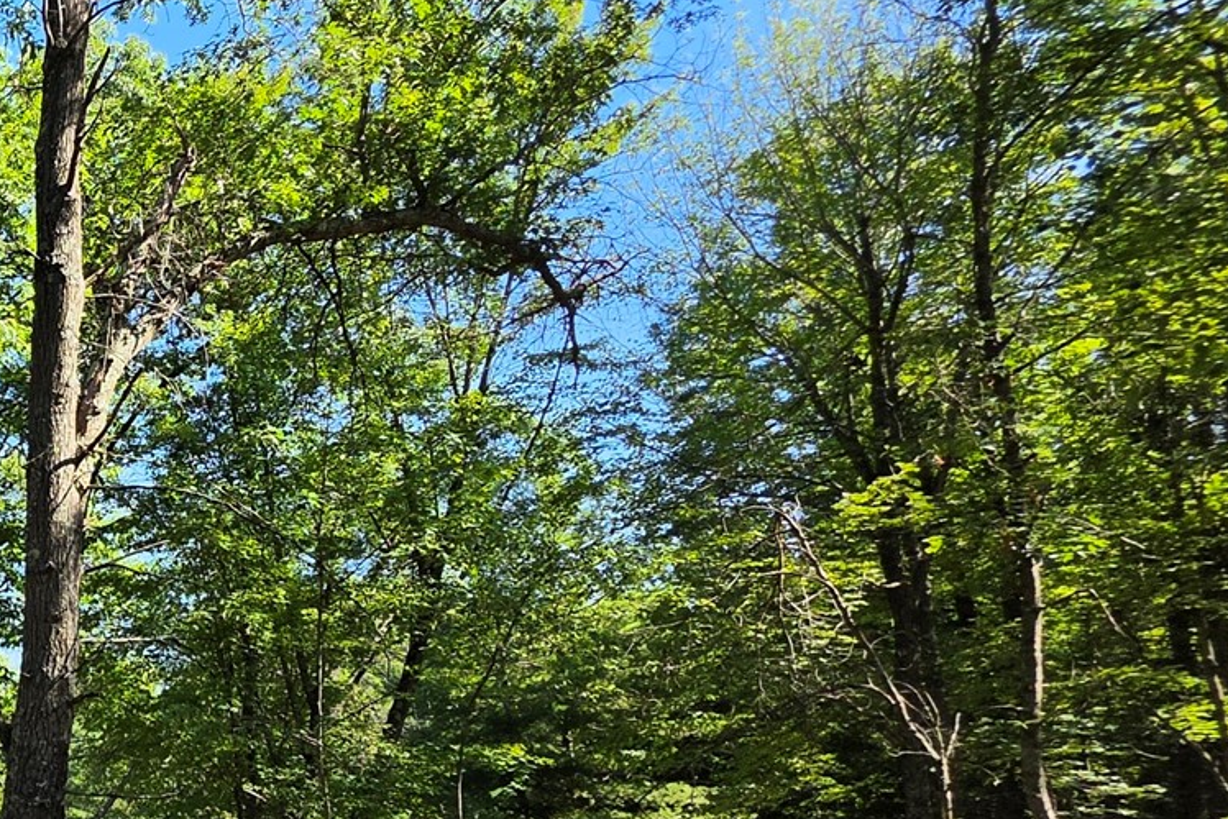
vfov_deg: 34.5
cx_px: -424
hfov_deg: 34.1
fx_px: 1262
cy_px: 694
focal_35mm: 37
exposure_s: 1/825
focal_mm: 2.2
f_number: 1.9
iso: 32
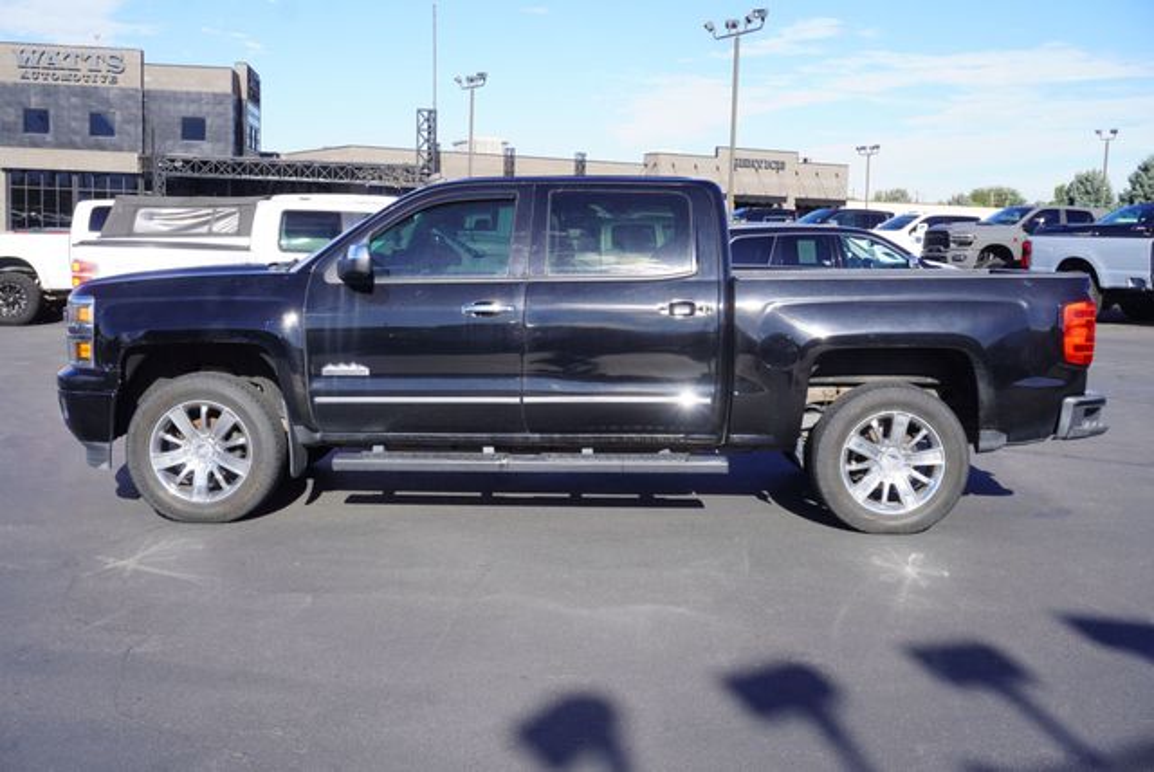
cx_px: 577
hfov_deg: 47.9
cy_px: 386
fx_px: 1299
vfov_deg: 33.1
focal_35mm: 40
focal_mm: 27
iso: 100
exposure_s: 1/125
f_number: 9
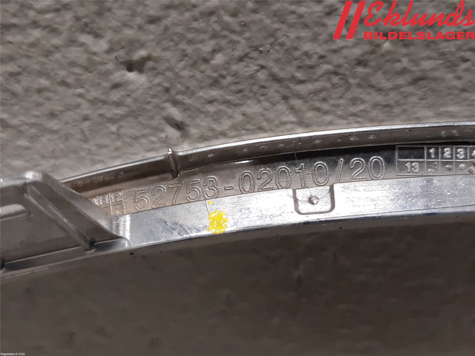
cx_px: 238
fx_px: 357
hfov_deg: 67.3
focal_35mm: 26
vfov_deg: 53.1
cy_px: 178
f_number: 1.7
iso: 125
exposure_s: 1/50
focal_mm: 3.93
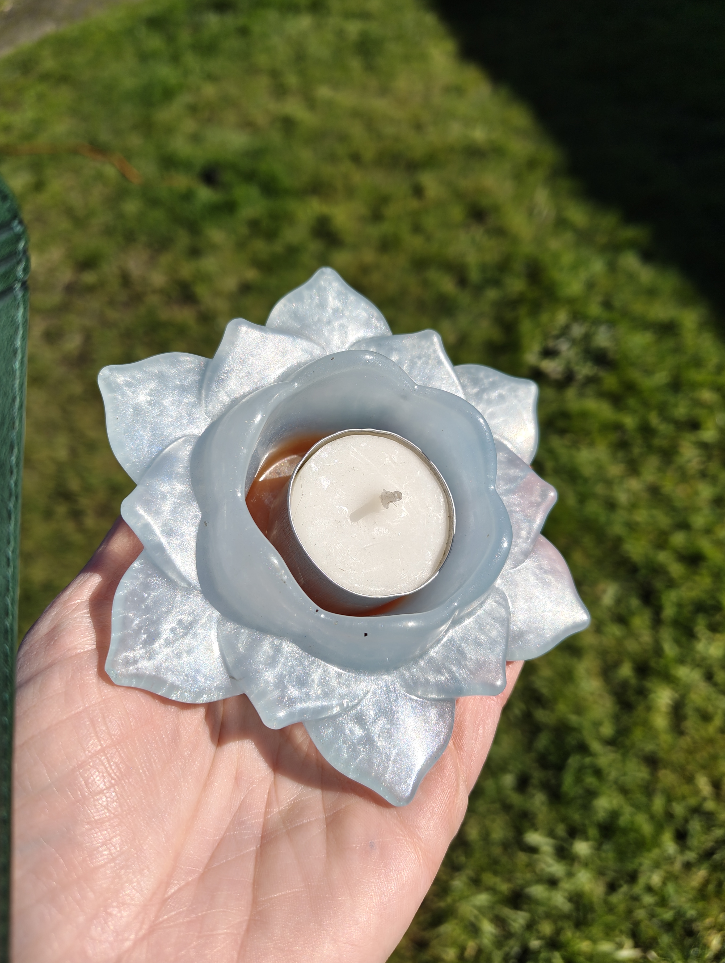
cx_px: 362
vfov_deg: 71.5
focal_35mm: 24
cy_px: 482
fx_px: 669
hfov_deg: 56.9
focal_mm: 5.56
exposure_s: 1/1201
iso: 50
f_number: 1.88
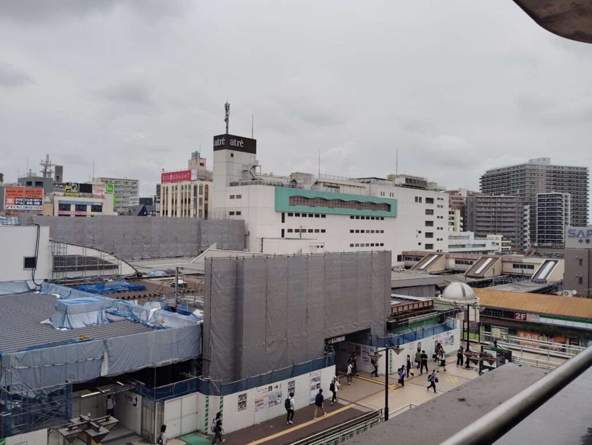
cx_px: 296
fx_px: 480
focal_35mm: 28
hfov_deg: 63.4
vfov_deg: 49.9
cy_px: 222
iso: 50
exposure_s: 1/823
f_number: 1.8
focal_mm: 4.22
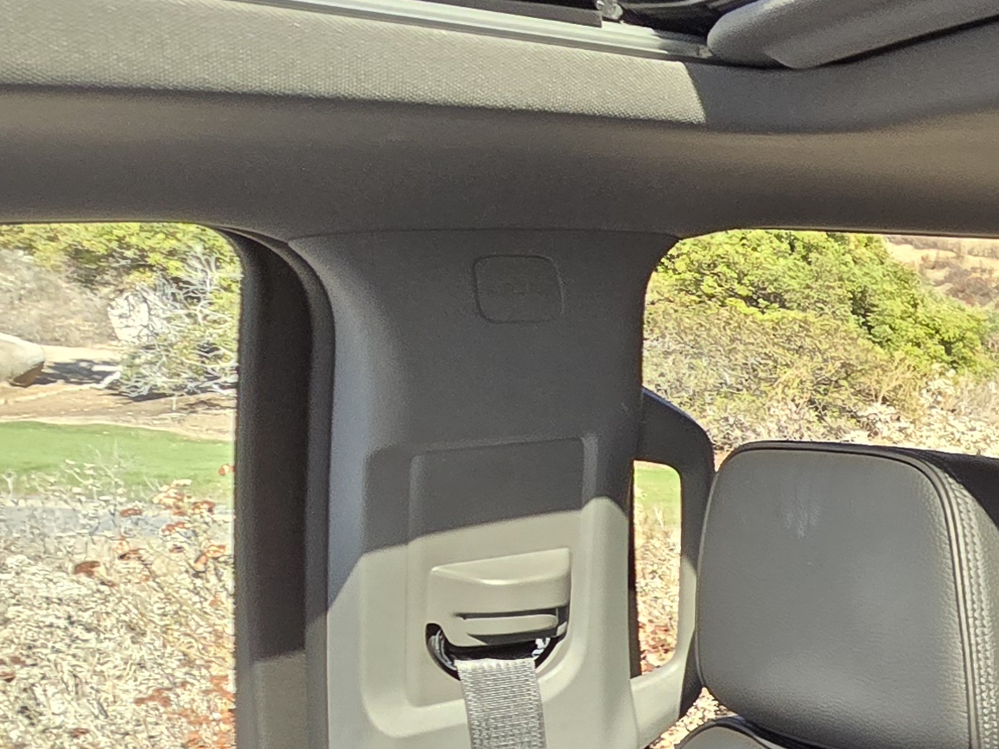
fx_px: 1299
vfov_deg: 30.7
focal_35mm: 45
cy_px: 679
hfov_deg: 29.1
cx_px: 1446
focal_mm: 2.2
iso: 125
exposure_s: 1/60
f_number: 2.2
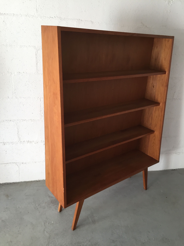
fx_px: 206
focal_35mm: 29
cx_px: 92
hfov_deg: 48.2
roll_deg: -4.2
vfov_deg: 61.7
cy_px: 123
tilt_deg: -20.2
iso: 32
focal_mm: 4.15
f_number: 2.2
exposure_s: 1/33
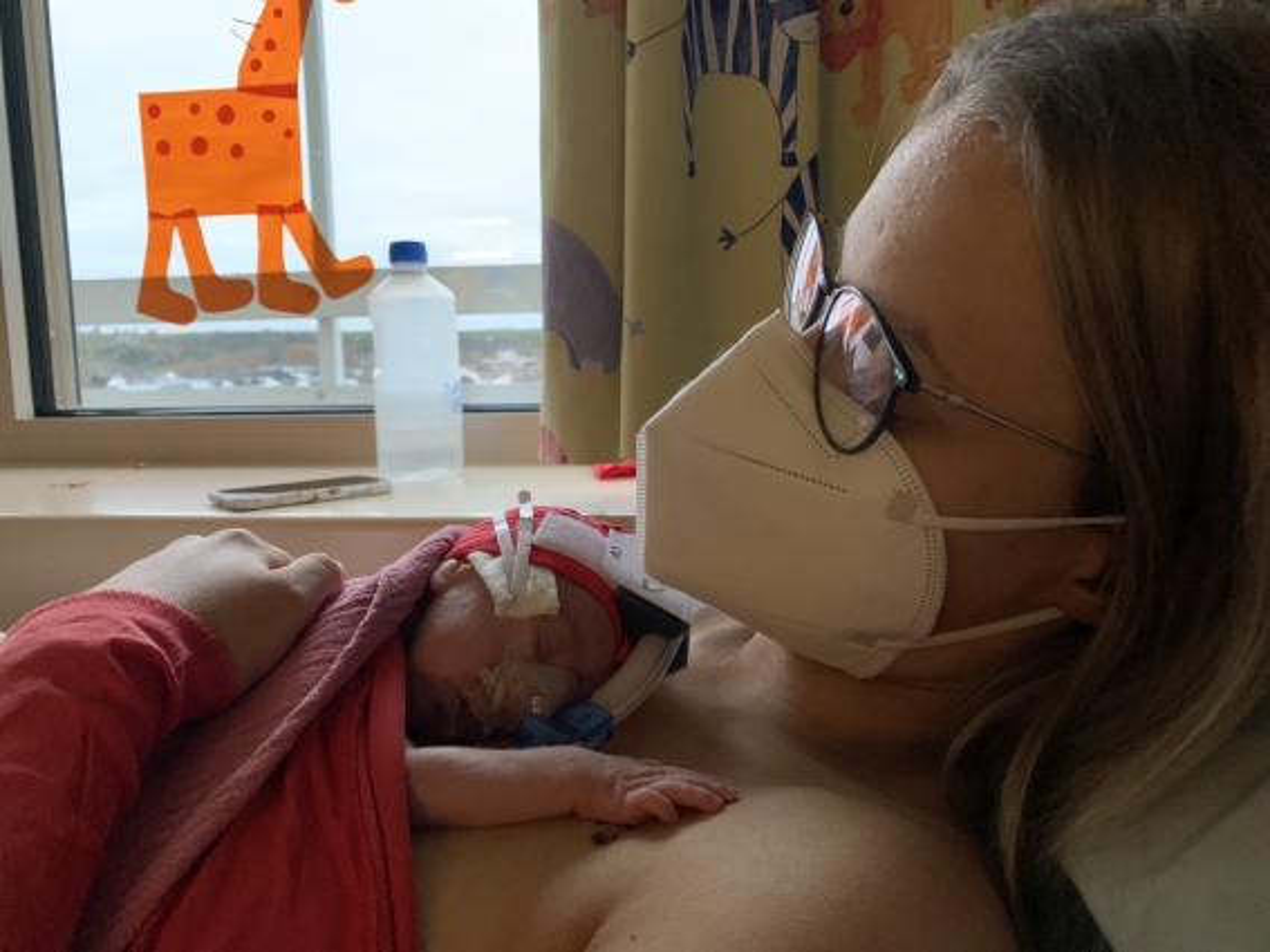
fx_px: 954
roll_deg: +1.0
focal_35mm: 26
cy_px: 476
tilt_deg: -6.4
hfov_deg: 67.3
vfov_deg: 53.0
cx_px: 635
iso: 500
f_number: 1.8
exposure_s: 1/30
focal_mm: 4.25
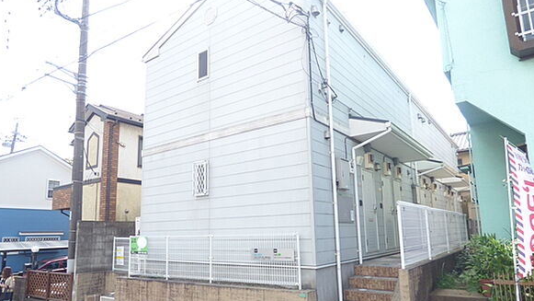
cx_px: 259
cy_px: 179
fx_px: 340
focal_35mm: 24
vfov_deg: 47.4
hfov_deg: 76.3
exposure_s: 1/400
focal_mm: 3.58
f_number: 2.8
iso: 100
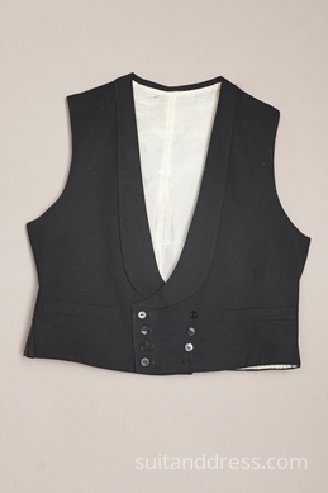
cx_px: 164
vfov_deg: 41.1
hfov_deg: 28.1
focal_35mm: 48
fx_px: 657
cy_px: 246
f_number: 8
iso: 400
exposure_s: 1/20
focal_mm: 32
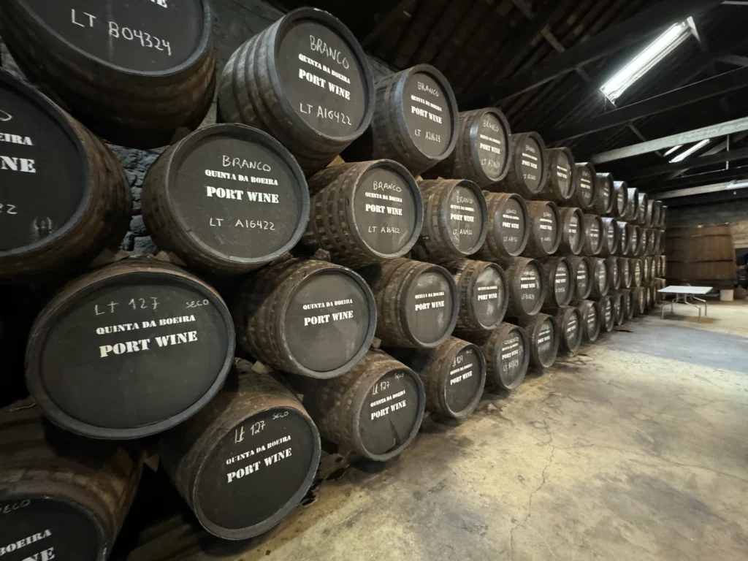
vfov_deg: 85.7
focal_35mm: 14
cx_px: 374
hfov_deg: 102.1
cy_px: 280
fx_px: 303
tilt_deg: -4.0
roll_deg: +1.7
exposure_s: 1/25
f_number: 2.2
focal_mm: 2.22
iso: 1000
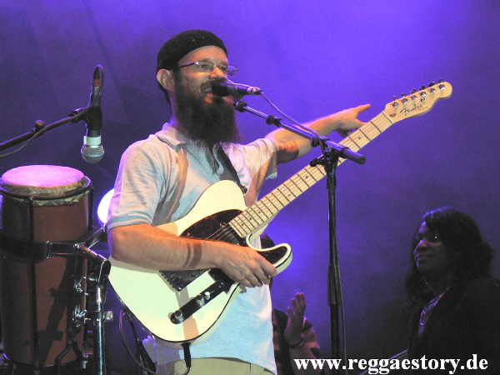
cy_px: 188
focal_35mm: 143
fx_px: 2066
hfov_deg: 13.8
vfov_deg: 10.4
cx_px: 250
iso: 400
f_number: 3.3
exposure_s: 1/60
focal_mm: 24.6
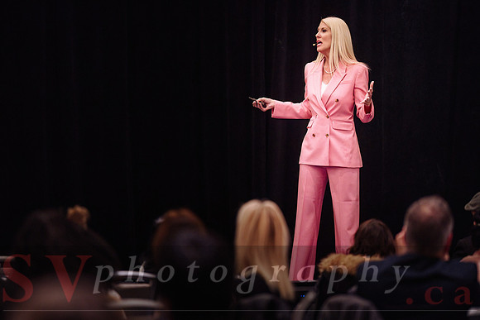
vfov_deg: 6.9
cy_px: 160
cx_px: 240
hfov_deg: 10.3
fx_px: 2667
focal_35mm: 200
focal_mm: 200
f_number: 2.8
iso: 2500
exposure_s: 1/200
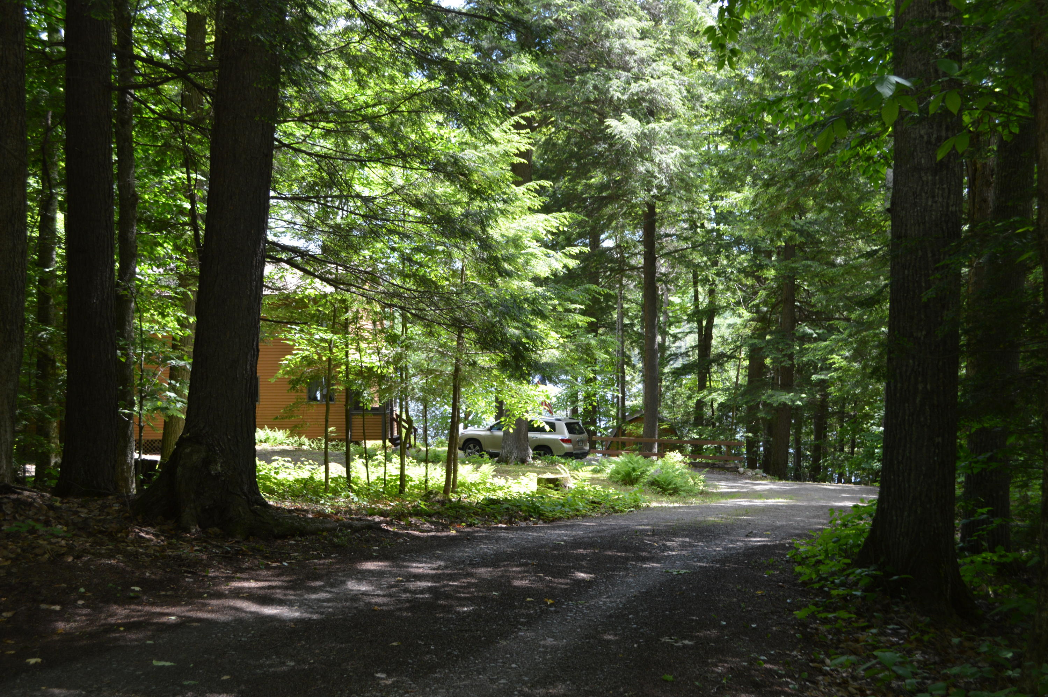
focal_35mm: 39
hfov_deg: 49.6
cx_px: 524
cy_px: 348
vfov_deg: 34.1
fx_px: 1134
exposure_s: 1/125
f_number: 5.6
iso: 250
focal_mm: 26
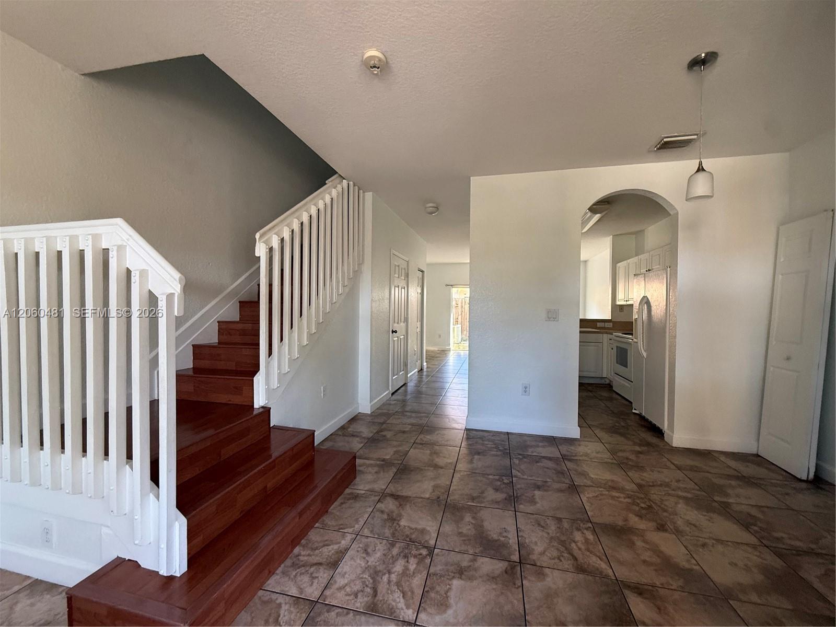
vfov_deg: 85.7
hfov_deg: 102.1
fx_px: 338
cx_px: 418
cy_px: 314
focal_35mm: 14
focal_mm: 2.22
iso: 320
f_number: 2.2
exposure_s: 1/99
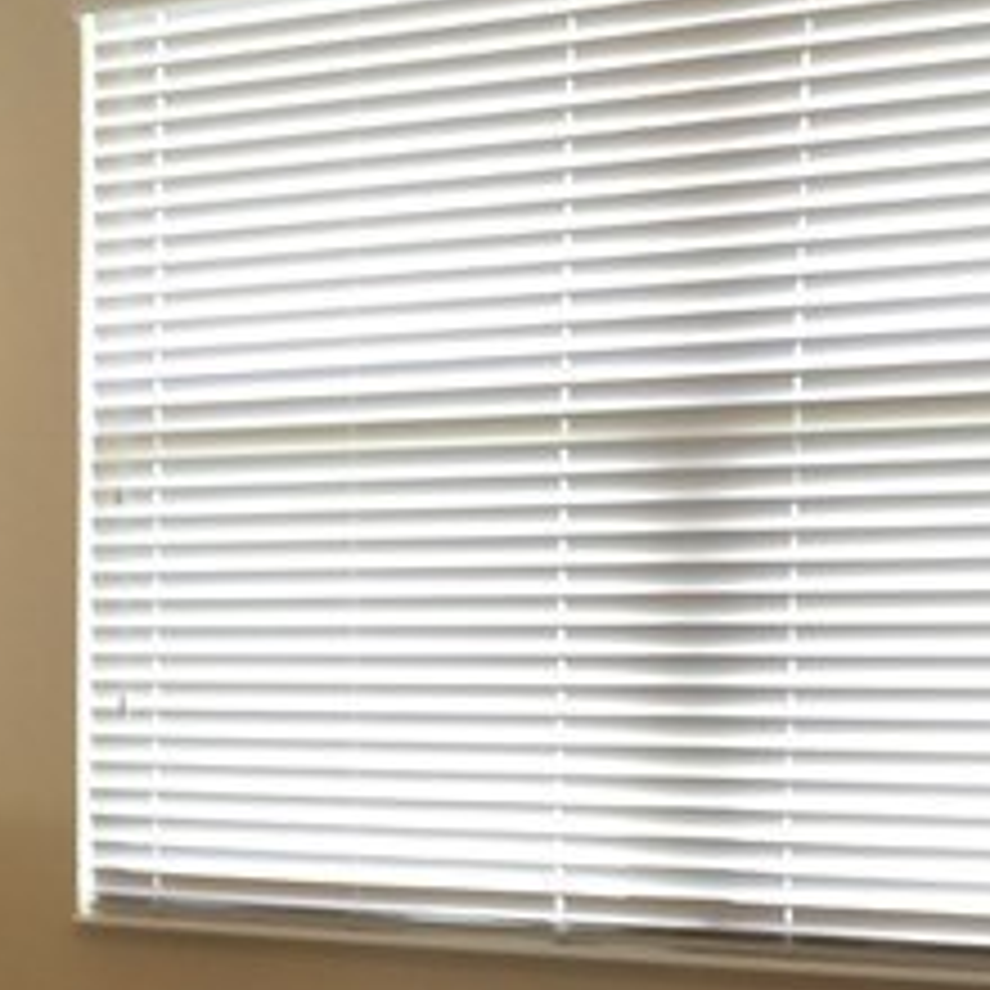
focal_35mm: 72
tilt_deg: -3.8
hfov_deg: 21.3
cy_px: 792
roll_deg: +1.8
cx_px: -360
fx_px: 2330
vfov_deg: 23.6
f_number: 1.8
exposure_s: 1/30
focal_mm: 3.99
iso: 25
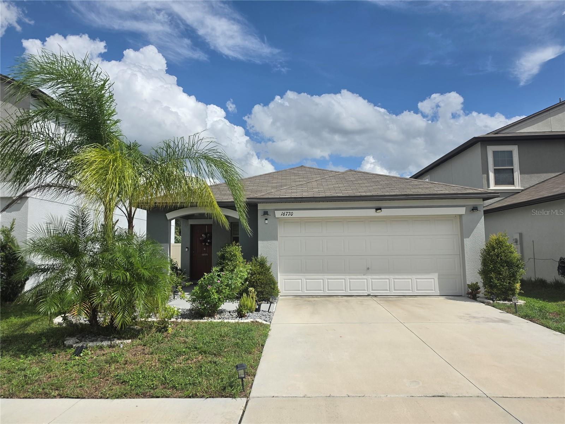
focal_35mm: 23
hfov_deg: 73.9
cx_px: 282
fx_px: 375
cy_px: 212
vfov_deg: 58.9
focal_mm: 6.5
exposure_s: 1/7939
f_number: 1.4
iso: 40
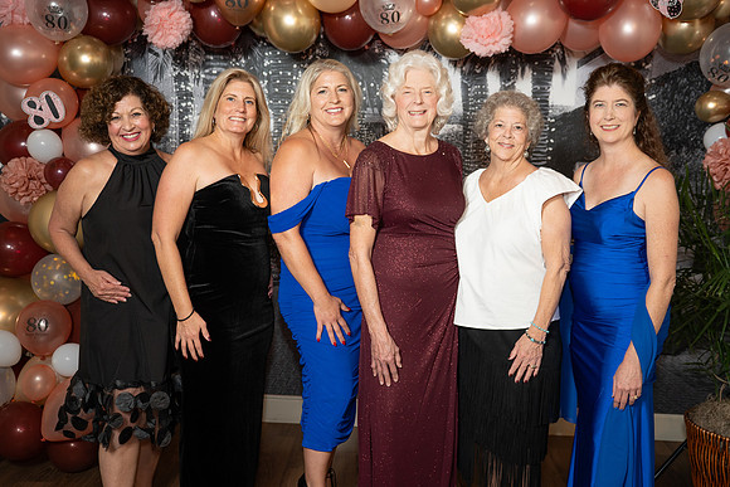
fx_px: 765
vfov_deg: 35.3
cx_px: 365
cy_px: 244
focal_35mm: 38
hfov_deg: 51.0
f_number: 2.8
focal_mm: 37.7
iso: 1000
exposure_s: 1/160
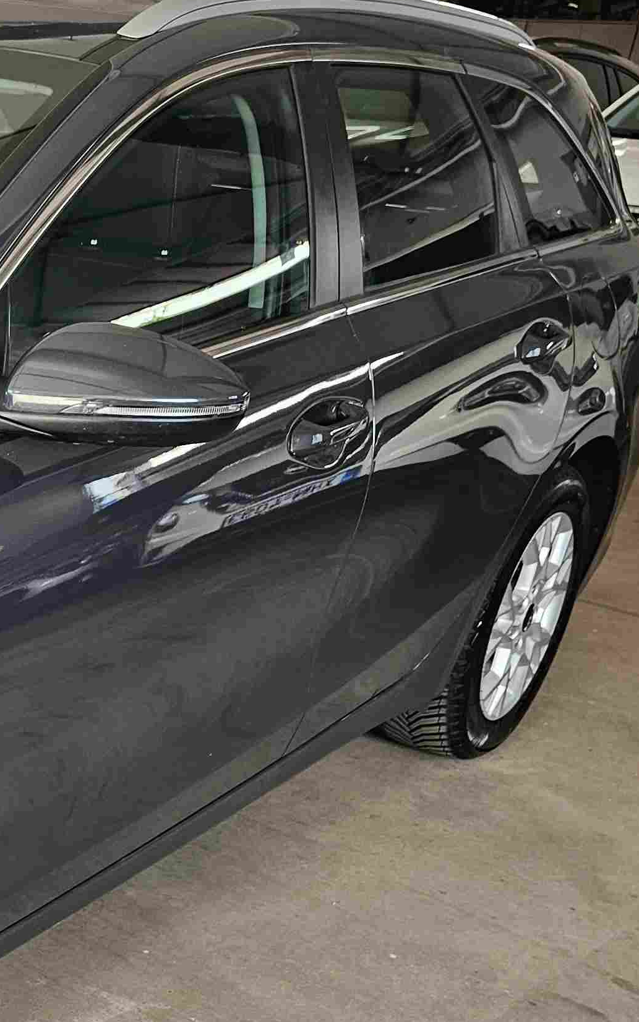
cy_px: 670
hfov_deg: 17.9
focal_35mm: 59
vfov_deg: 34.3
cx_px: -491
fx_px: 1644
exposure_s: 1/100
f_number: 1.7
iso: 125
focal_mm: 6.3
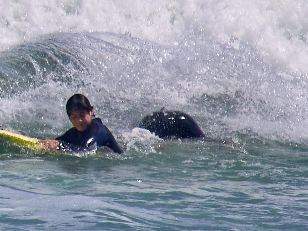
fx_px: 15341
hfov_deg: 1.1
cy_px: 22
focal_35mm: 1724
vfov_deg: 0.9
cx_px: -194
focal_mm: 300
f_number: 7.1
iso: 200
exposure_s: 1/2500
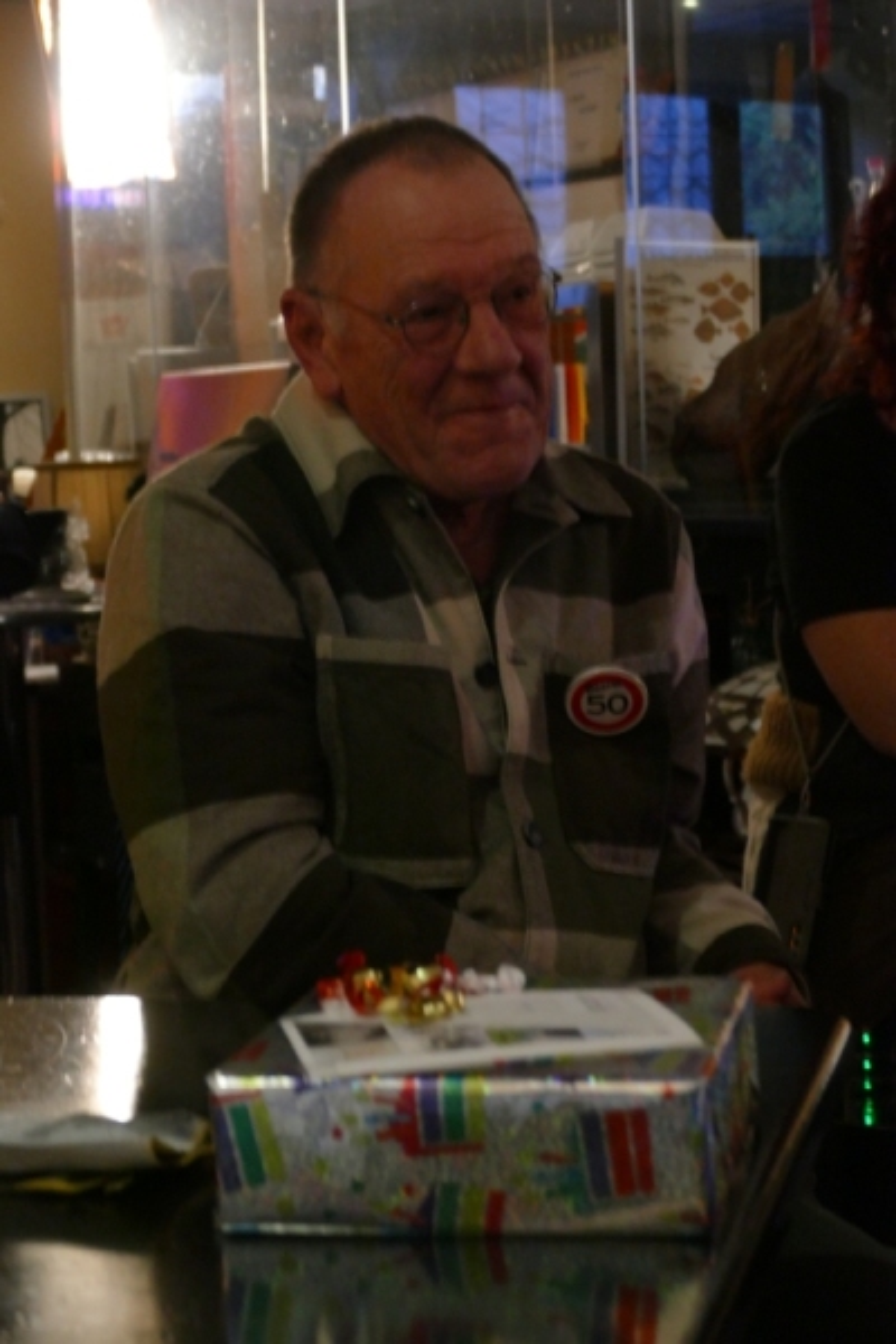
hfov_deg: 17.9
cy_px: 672
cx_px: 448
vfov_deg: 26.7
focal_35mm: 76
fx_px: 2837
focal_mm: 27.56
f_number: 3.7
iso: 1600
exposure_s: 1/5
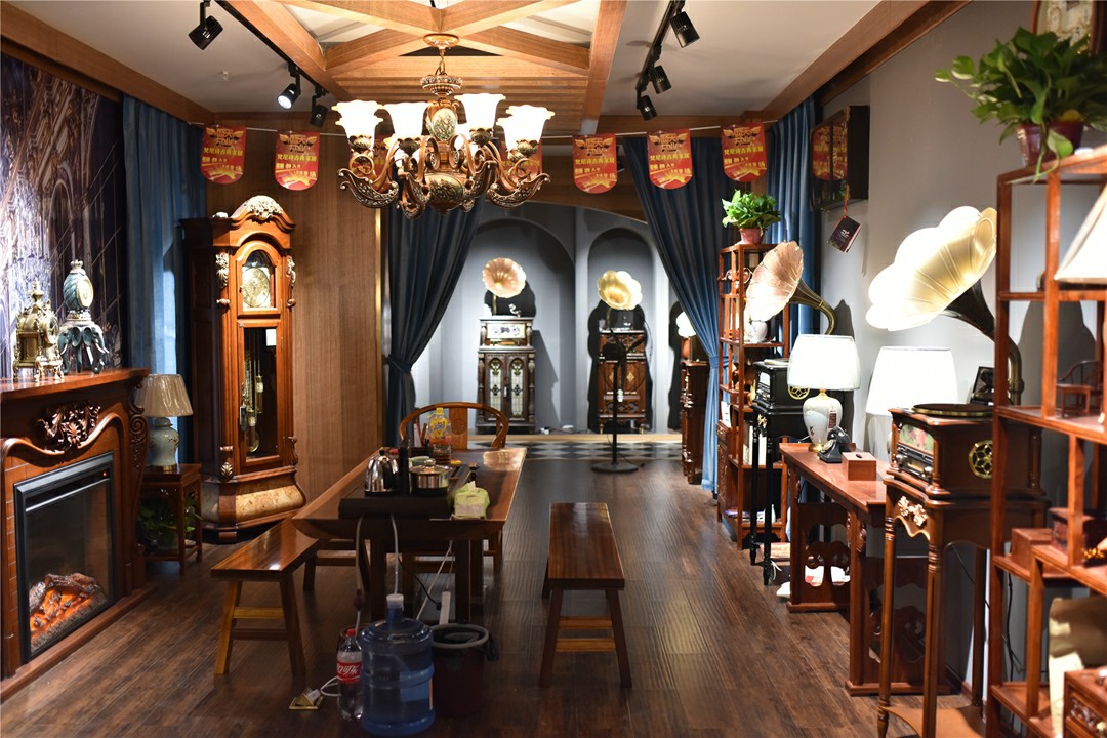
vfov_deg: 37.9
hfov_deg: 54.4
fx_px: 1076
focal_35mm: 35
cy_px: 369
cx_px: 554
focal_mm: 35
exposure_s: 1/250
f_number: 2.2
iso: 1000
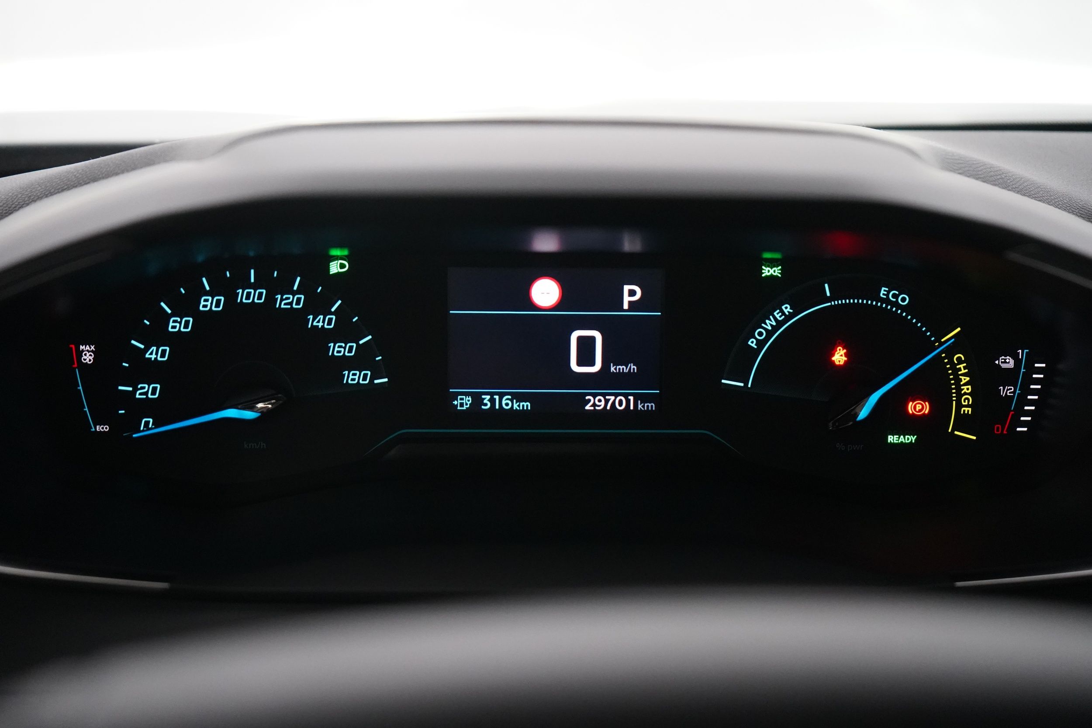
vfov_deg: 29.9
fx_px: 1365
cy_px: 364
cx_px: 546
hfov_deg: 43.6
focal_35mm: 45
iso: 8000
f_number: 4.5
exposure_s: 1/160
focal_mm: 45
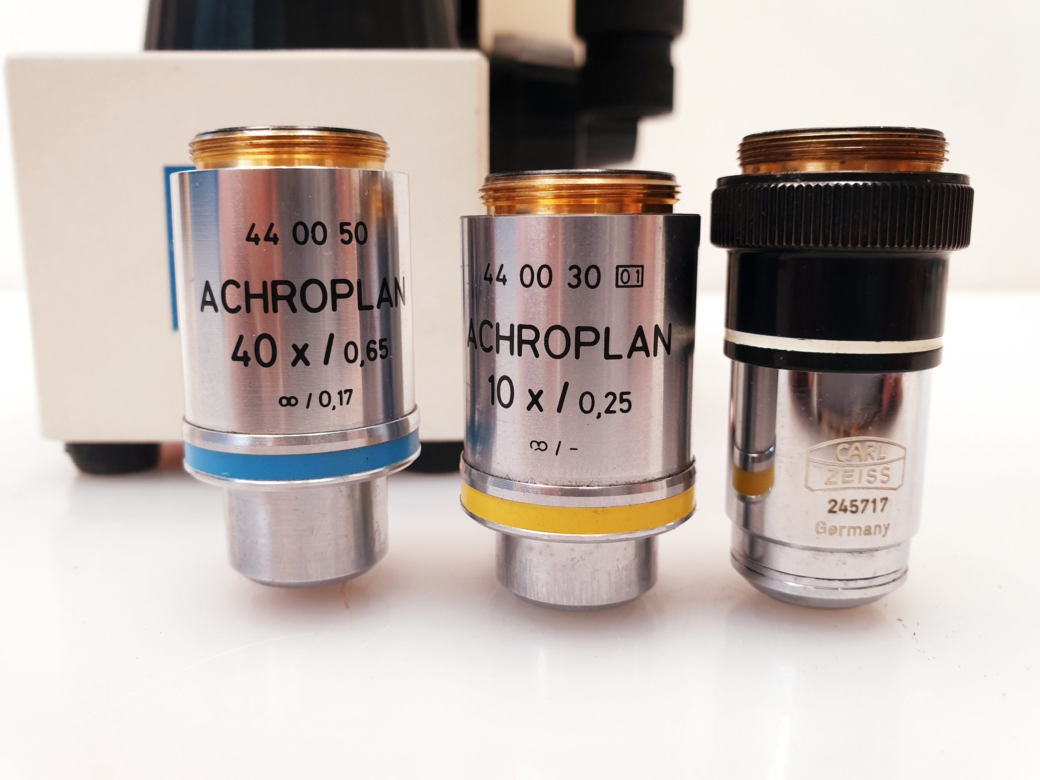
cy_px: 390
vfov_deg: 53.1
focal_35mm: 26
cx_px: 520
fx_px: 781
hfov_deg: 67.3
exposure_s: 1/50
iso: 160
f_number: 2.4
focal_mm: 4.3
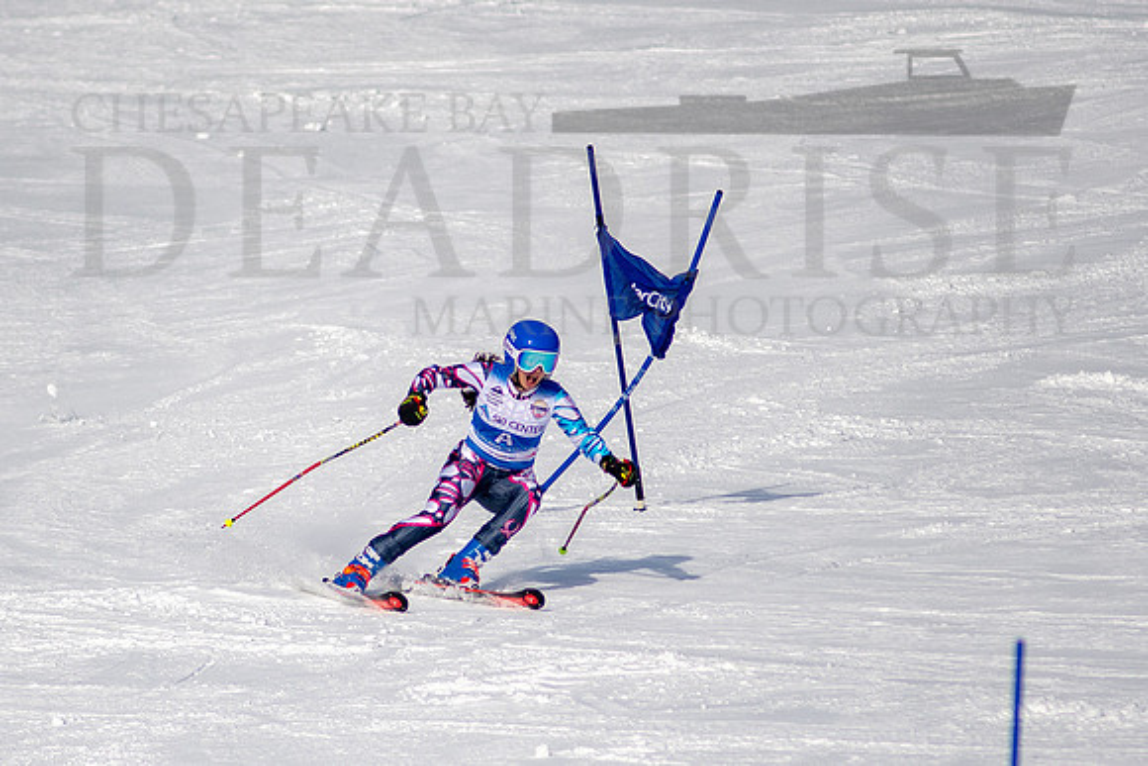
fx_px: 24412
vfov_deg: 1.8
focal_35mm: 765
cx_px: 352
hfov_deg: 2.7
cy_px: 435
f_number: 2.8
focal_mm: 300
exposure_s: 1/5000
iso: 100
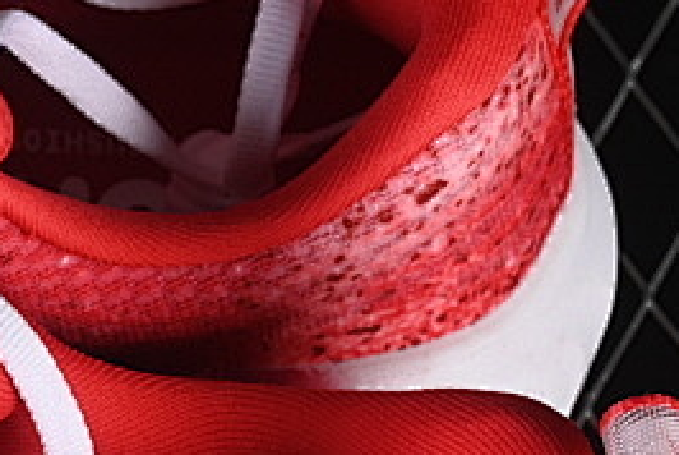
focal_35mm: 304
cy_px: 593
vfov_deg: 4.5
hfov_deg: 6.7
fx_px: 5740
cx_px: -324
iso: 160
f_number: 7.1
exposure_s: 1/80
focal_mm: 50
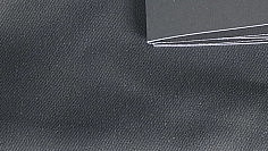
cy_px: 73
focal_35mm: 359
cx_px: 267
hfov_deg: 6.0
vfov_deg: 3.4
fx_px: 2552
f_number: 7.1
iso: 160
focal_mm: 50
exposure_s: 1/80
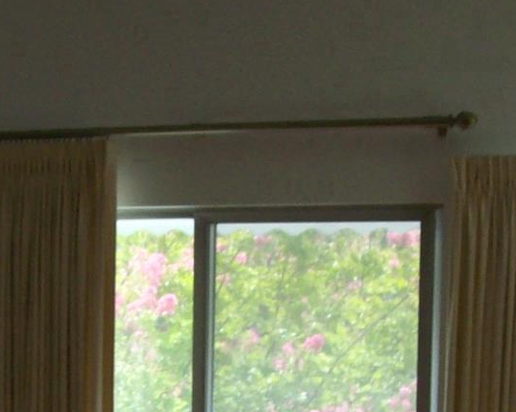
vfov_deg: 11.1
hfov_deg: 14.3
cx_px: 103
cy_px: 609
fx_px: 2045
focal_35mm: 134
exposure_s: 1/111
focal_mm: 6
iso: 80
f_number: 2.7
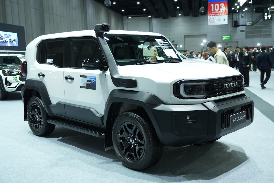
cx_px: 137
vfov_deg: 35.9
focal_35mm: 37
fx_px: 282
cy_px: 92
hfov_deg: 51.9
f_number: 4
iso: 1000
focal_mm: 37
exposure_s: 1/125
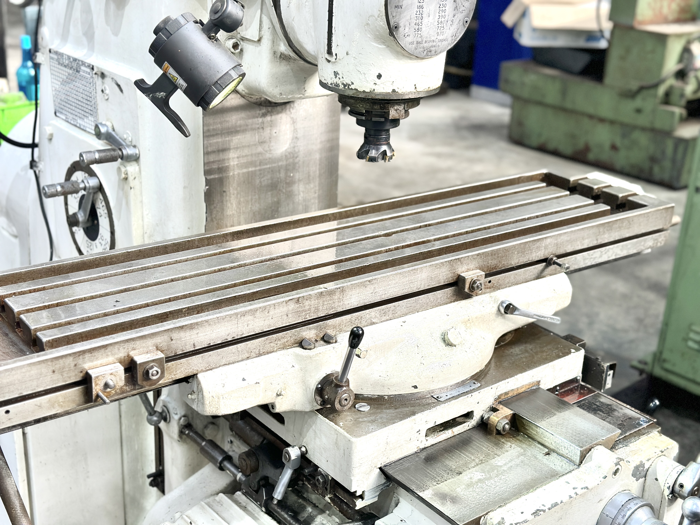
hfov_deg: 39.7
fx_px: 971
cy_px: 262
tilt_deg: -23.6
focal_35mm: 48
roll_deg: -2.2
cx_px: 350
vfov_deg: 30.3
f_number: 1.78
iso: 160
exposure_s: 1/100
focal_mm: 6.86
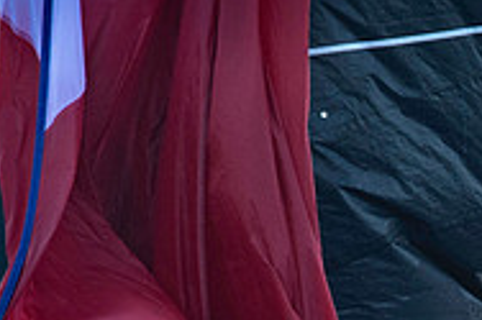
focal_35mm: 1430
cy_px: 449
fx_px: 19129
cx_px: 656
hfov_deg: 1.4
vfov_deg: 1.0
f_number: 5
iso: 320
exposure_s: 1/1250
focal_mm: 300
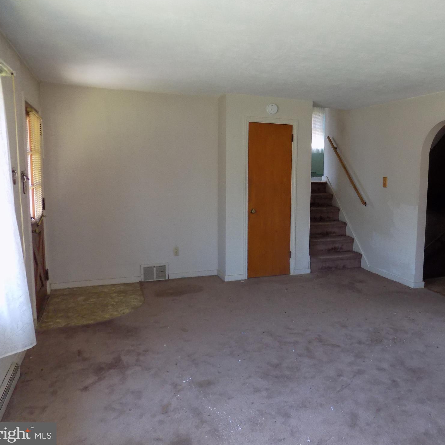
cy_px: 217
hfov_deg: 56.4
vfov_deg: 57.3
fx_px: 407
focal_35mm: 28
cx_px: 288
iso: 250
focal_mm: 4
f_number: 3.1
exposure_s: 1/30
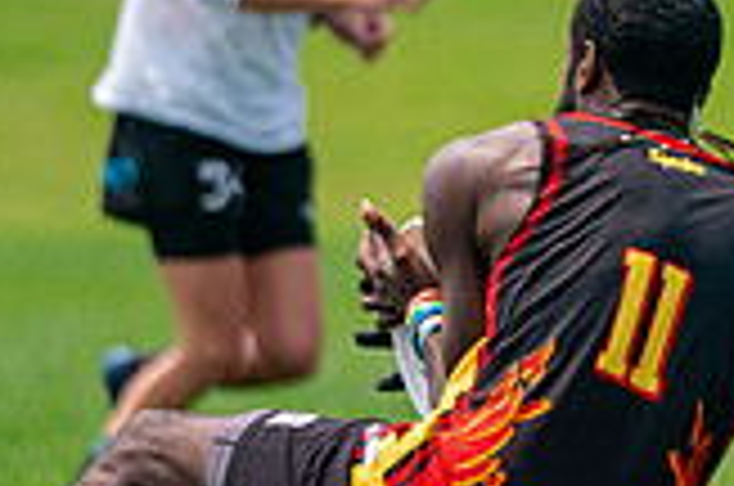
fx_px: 16299
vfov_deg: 1.7
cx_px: 888
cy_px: 187
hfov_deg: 2.6
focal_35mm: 801
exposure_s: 1/6400
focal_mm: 200
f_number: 2.8
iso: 400
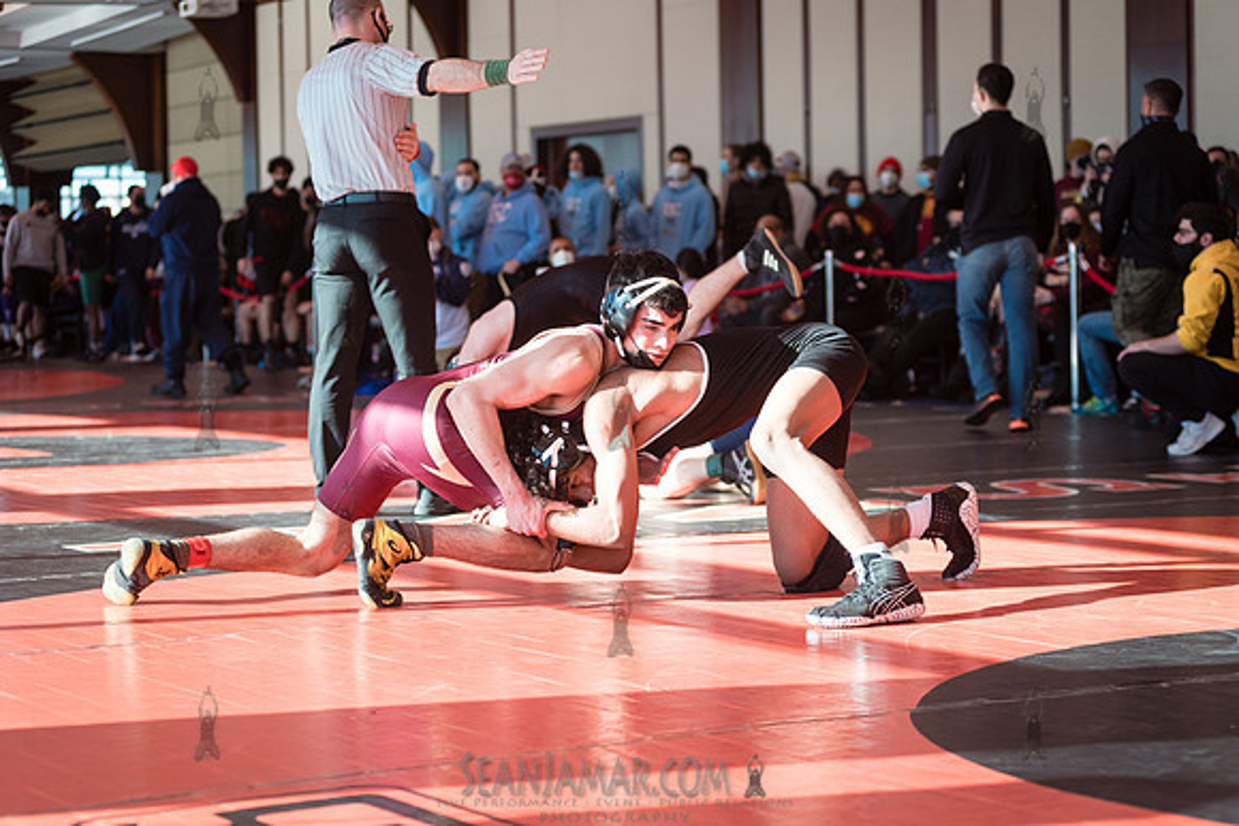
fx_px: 2754
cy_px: 413
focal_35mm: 80
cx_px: 620
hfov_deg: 25.4
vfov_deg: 17.1
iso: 400
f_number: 4
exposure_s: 1/400
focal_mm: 80
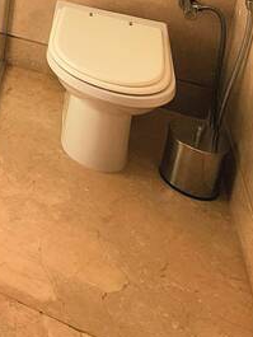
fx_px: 516
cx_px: -250
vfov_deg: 27.1
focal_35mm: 53
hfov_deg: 18.4
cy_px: -150
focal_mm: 2.2
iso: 50
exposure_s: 1/400
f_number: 2.2
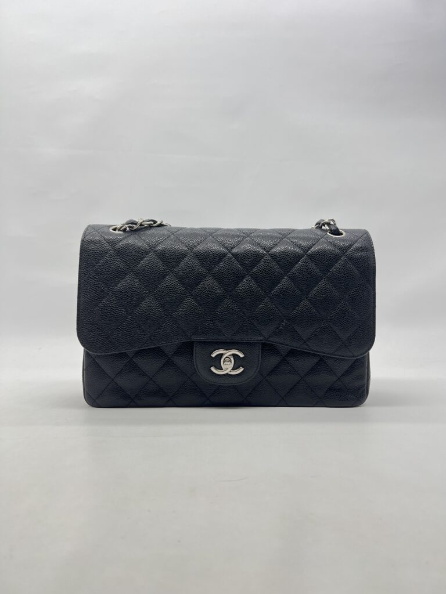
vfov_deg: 67.3
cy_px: 297
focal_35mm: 26
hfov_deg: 53.1
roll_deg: -0.2
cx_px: 223
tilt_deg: +0.0
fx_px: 447
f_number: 1.5
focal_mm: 5.7
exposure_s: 1/123
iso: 32
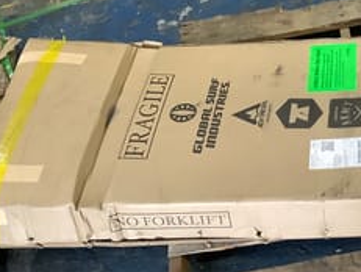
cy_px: 43
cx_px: 353
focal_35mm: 67
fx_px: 700
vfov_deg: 21.6
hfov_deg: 27.4
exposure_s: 1/50
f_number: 2.4
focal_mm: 3.3
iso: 160
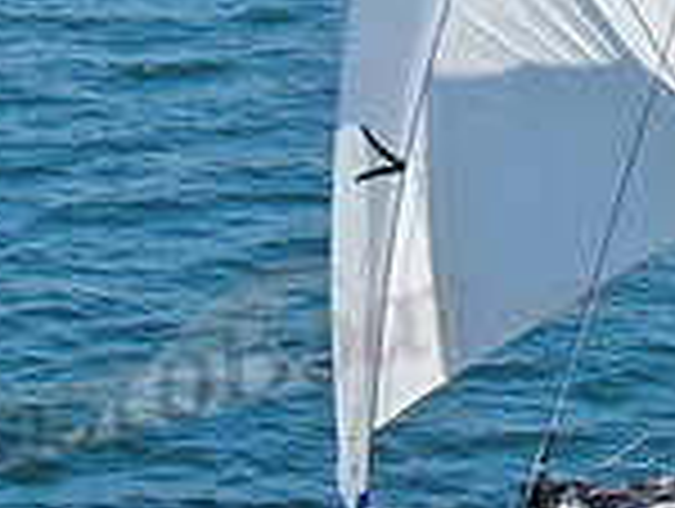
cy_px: 29
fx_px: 3613
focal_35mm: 185
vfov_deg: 8.0
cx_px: 873
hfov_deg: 10.4
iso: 100
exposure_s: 1/640
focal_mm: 8.6
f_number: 3.8
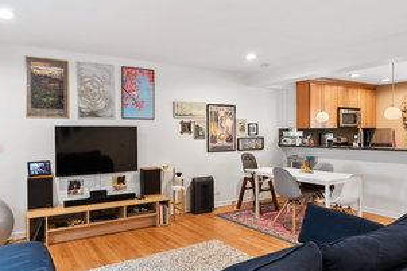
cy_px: 140
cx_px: 183
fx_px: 305
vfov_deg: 47.9
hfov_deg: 67.2
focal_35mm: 27
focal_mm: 17
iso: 200
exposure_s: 1/3
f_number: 8
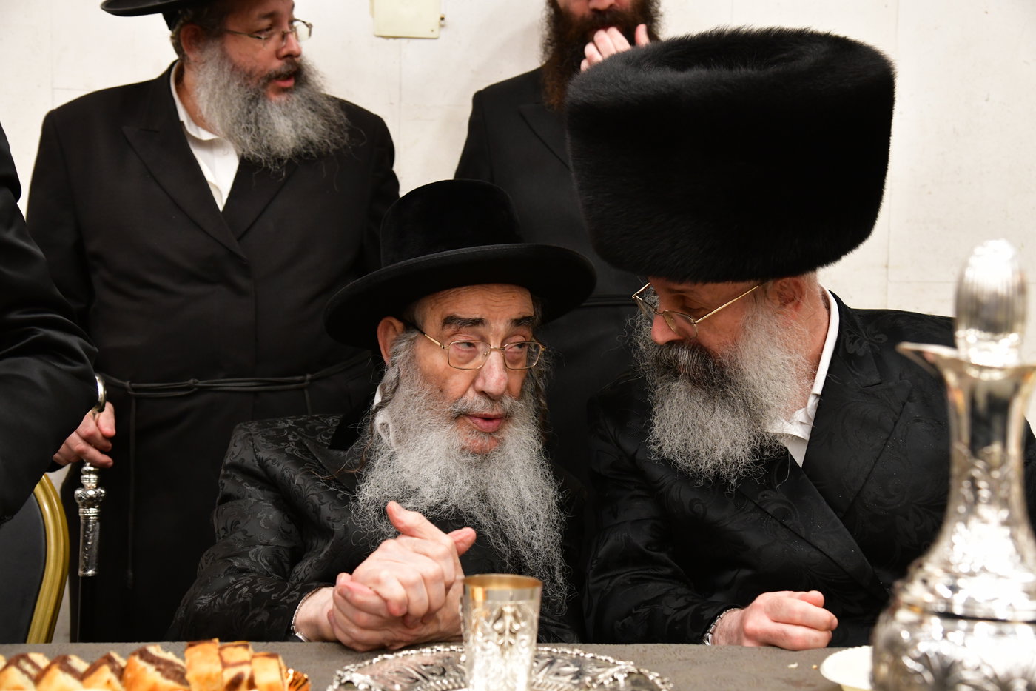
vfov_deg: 28.1
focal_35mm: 48
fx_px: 1381
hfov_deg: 41.1
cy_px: 346
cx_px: 518
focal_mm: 48
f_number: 5.6
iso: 3200
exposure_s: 1/100
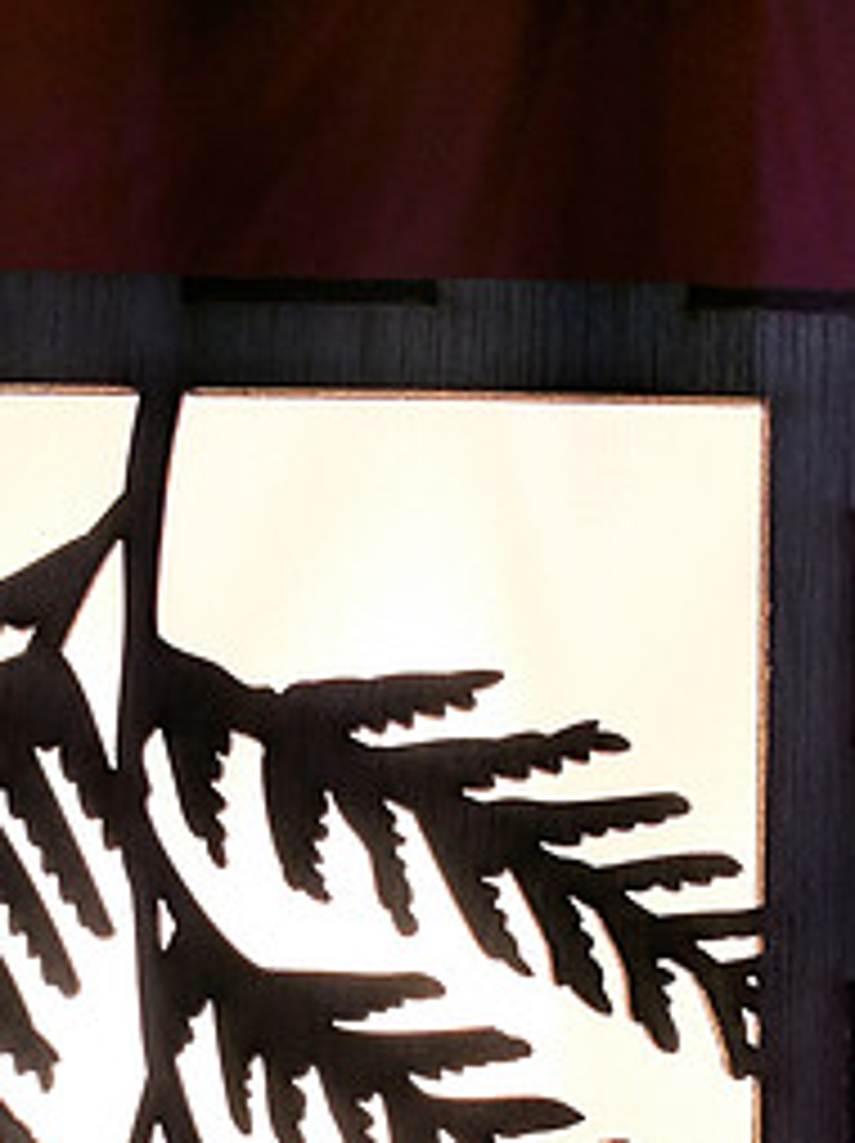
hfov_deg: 31.3
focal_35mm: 46
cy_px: 999
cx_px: 317
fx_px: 1517
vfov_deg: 38.8
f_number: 2
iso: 54
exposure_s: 1/461
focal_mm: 4.67
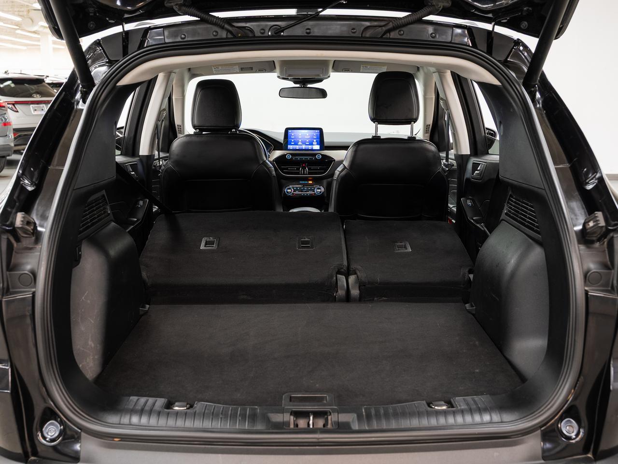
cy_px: 232
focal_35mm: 40
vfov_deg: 35.9
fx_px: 716
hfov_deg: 46.7
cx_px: 309
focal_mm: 37.1
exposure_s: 1/1.25
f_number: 5.6
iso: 100
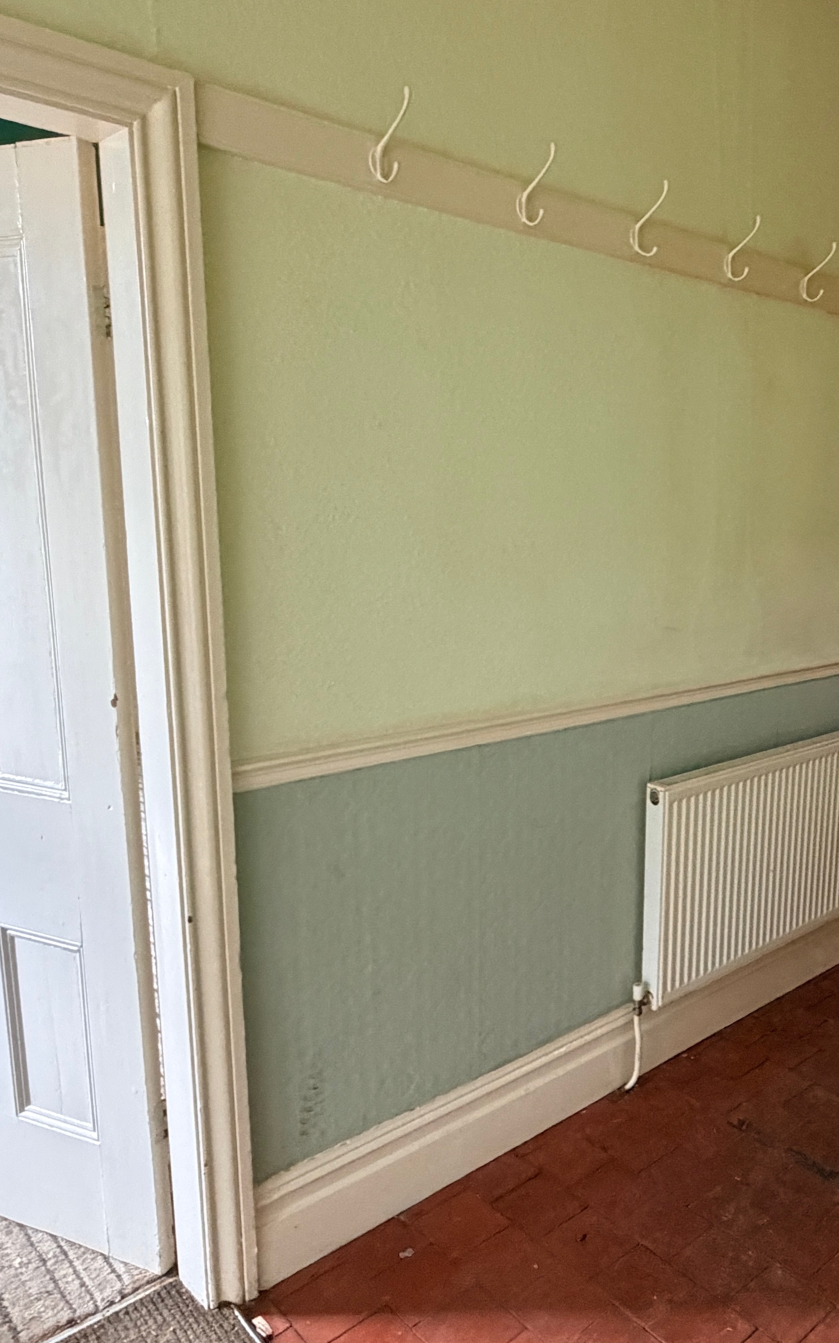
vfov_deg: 66.4
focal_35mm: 28
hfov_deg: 42.7
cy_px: 698
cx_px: 660
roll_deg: -2.0
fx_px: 1024
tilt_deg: -11.4
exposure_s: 1/60
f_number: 2.2
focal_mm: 2.22
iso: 500
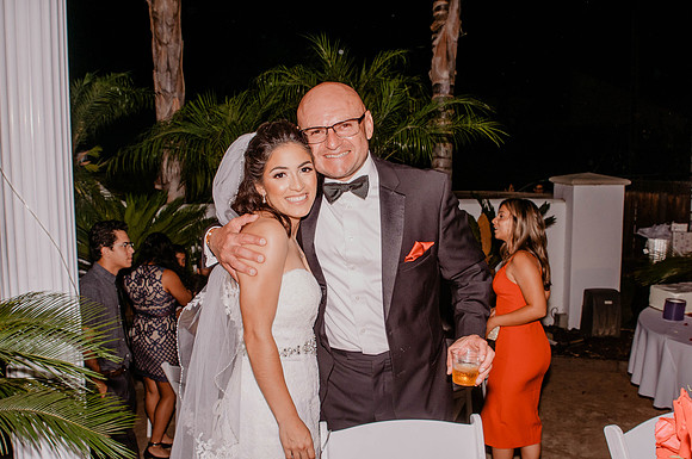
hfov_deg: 53.2
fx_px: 691
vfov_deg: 36.8
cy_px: 230
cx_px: 346
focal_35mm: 36
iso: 200
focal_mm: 24
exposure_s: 1/250
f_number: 8
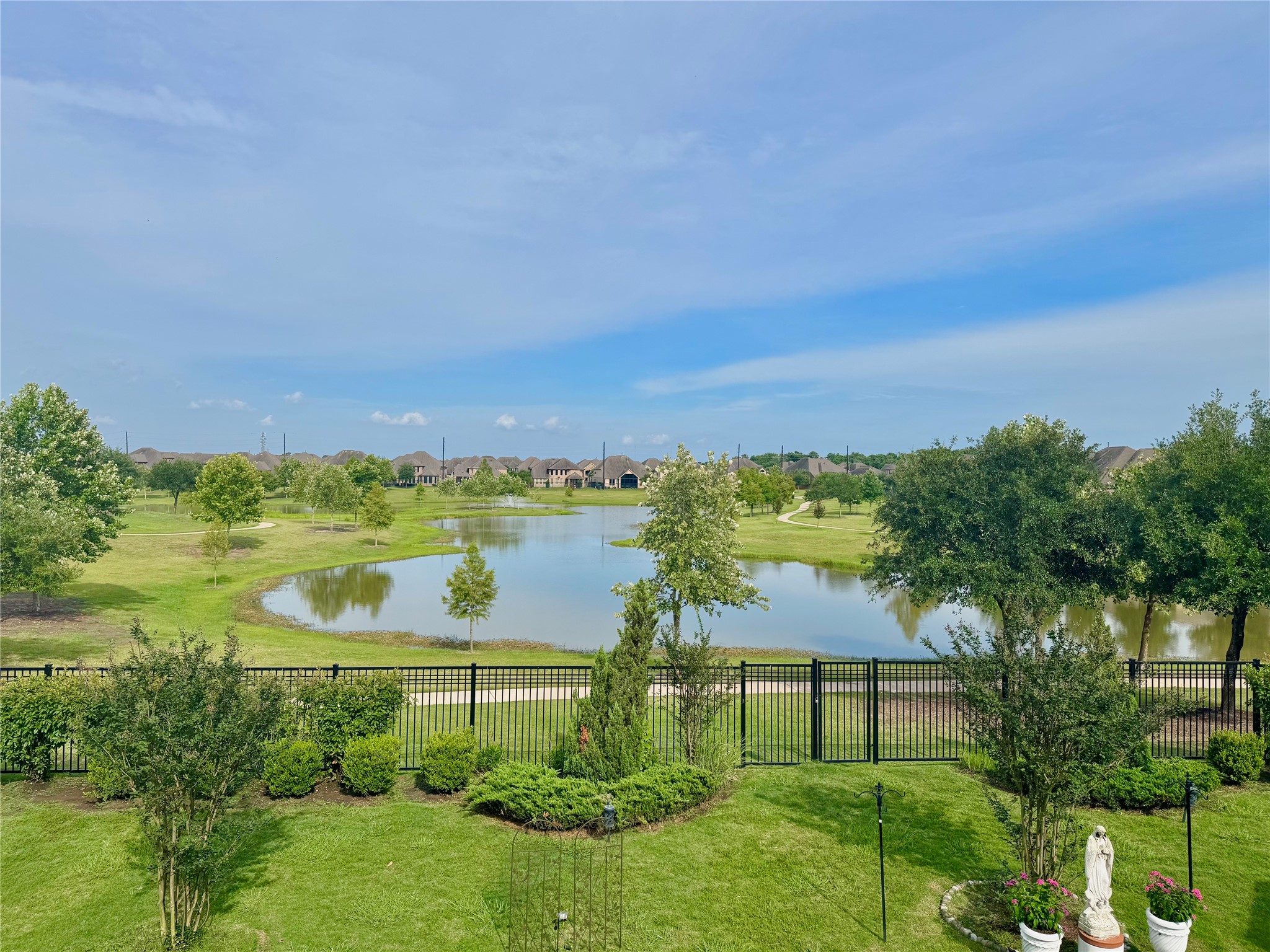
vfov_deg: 56.8
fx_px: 881
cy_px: 476
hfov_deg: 71.6
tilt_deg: -1.0
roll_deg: -0.4
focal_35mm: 24
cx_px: 635
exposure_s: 1/6410
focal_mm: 6.76
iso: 80
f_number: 1.78
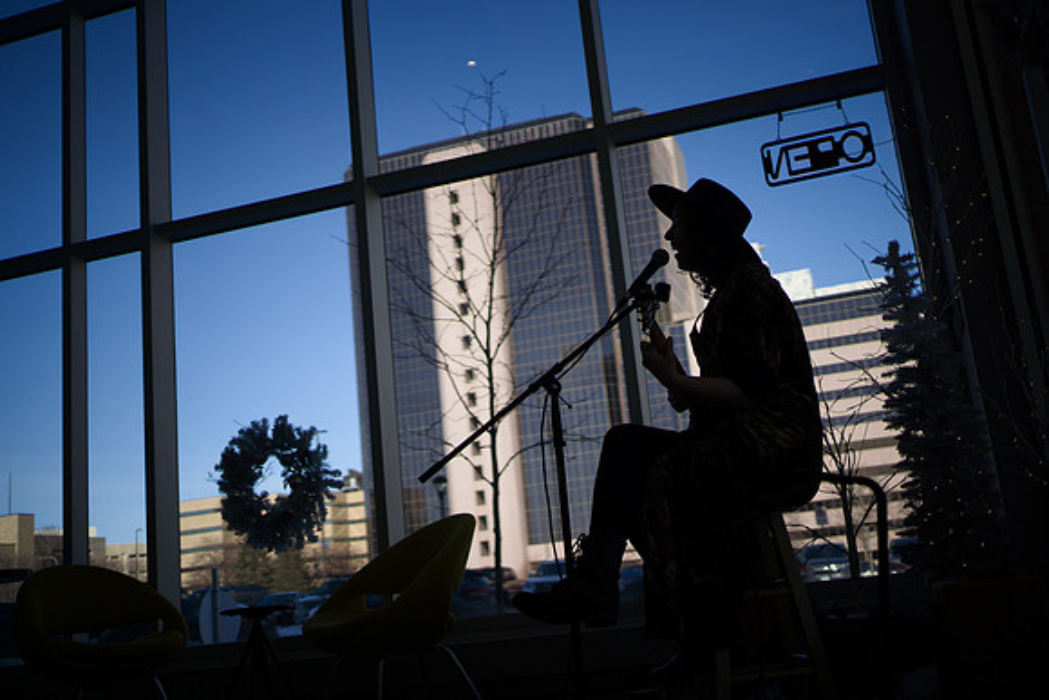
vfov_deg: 35.7
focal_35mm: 37
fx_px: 1085
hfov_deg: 51.6
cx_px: 540
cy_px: 328
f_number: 1.8
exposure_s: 1/8000
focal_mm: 35
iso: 200
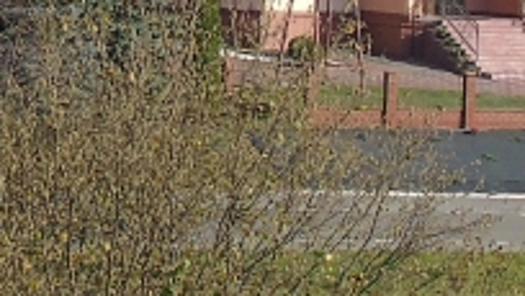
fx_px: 4819
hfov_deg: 6.2
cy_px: -152
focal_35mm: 346
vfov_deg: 3.5
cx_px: 51
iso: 80
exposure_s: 1/400
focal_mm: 9.6
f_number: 4.3
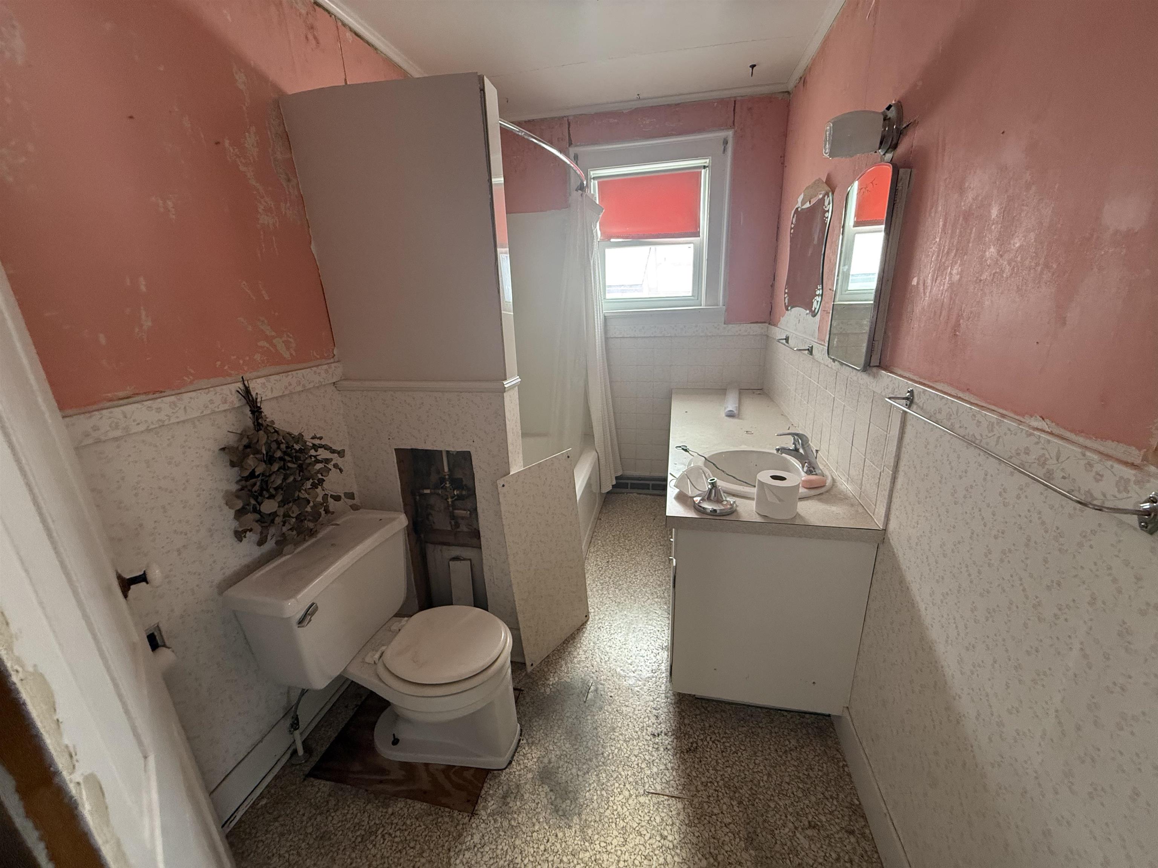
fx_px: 468
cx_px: 579
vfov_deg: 85.7
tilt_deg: -16.7
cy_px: 434
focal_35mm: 14
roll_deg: +1.4
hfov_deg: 102.1
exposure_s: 1/99
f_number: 2.2
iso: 320
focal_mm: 2.22
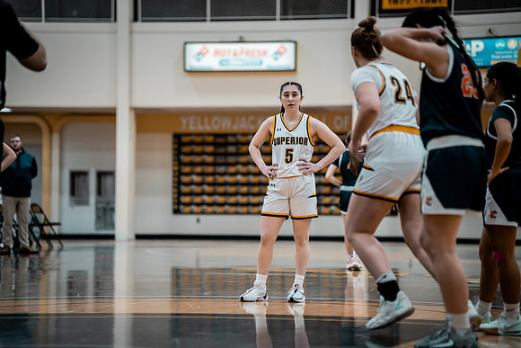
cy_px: 174
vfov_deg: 9.6
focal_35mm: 143
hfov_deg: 14.3
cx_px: 260
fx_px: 2070
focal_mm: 143
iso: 1600
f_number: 2.8
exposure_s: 1/640
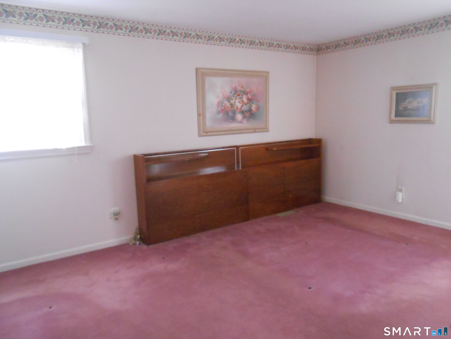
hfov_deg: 67.3
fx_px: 339
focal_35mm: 26
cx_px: 226
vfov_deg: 53.1
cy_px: 170
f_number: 3.5
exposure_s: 1/25
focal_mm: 4.6
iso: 800
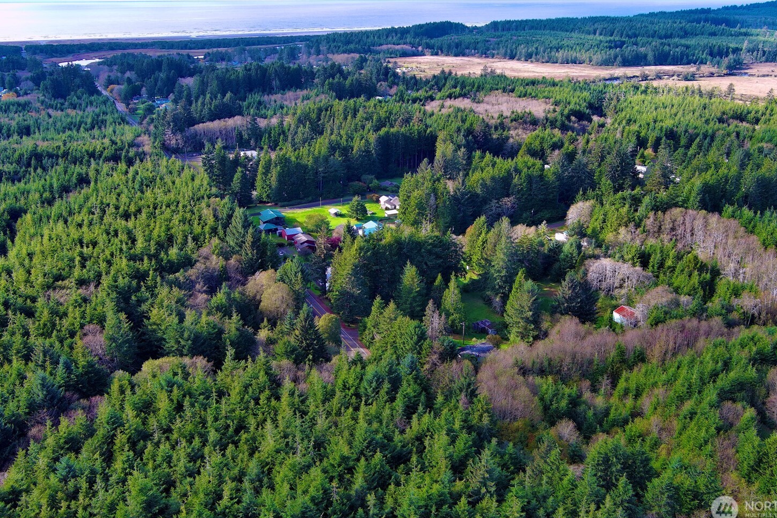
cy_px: 226
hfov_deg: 55.8
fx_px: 734
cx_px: 386
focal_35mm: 34
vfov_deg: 38.8
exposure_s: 1/450
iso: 100
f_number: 2.8
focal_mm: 10.57
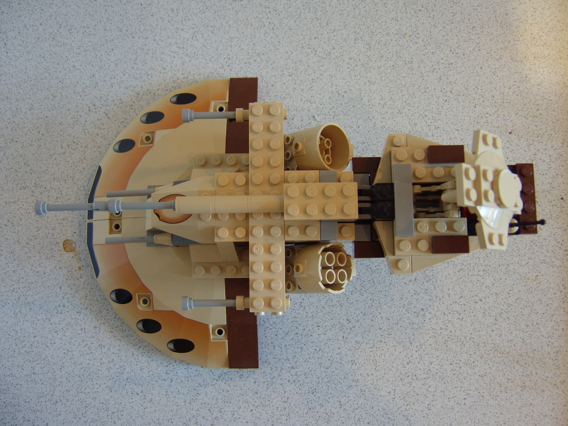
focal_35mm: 31
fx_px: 509
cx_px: 284
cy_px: 213
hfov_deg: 58.4
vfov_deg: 45.4
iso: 100
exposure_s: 1/15
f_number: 2.7
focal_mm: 8.13
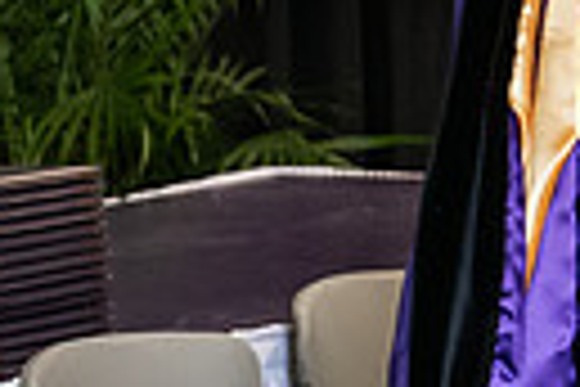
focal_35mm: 315
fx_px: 5075
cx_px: 1133
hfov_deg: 6.4
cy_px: -218
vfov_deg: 4.3
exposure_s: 1/200
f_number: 5
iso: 2500
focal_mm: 70
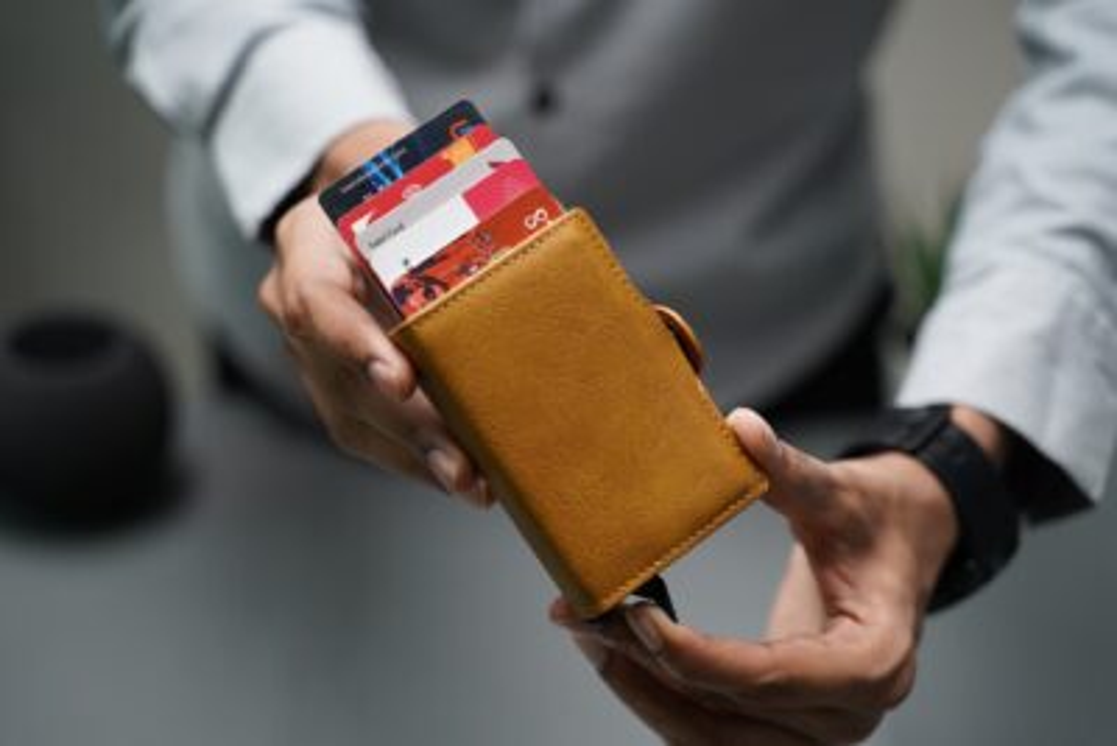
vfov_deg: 18.2
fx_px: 2328
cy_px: 373
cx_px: 558
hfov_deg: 27.0
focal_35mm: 75
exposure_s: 1/200
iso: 2000
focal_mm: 75
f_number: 2.8
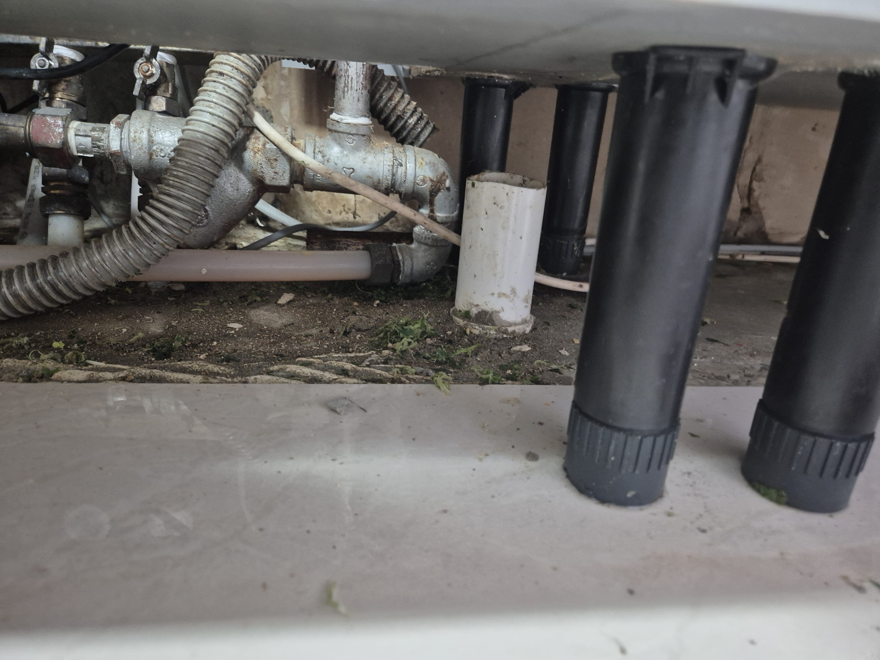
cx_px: 440
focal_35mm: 23
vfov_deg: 58.9
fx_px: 585
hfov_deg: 73.9
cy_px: 330
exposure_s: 1/60
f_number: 1.8
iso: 640
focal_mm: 5.4
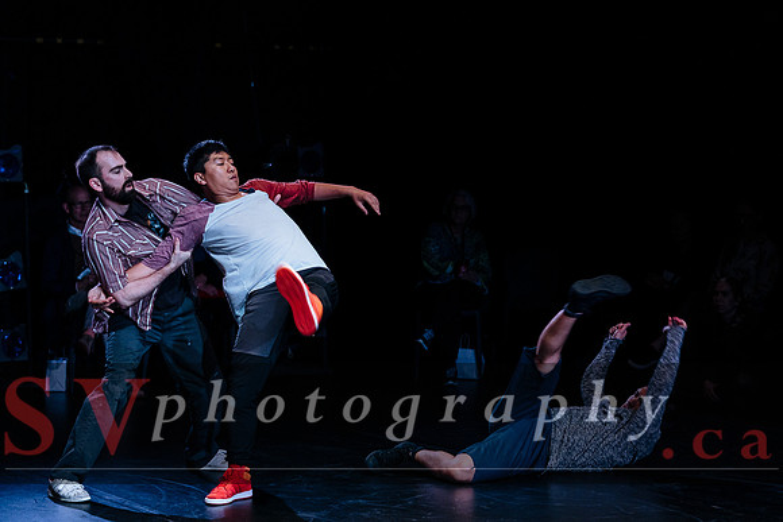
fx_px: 2037
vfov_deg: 14.6
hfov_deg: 21.8
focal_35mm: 94
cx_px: 392
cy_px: 308
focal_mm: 78
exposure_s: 1/200
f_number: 2.8
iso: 1600
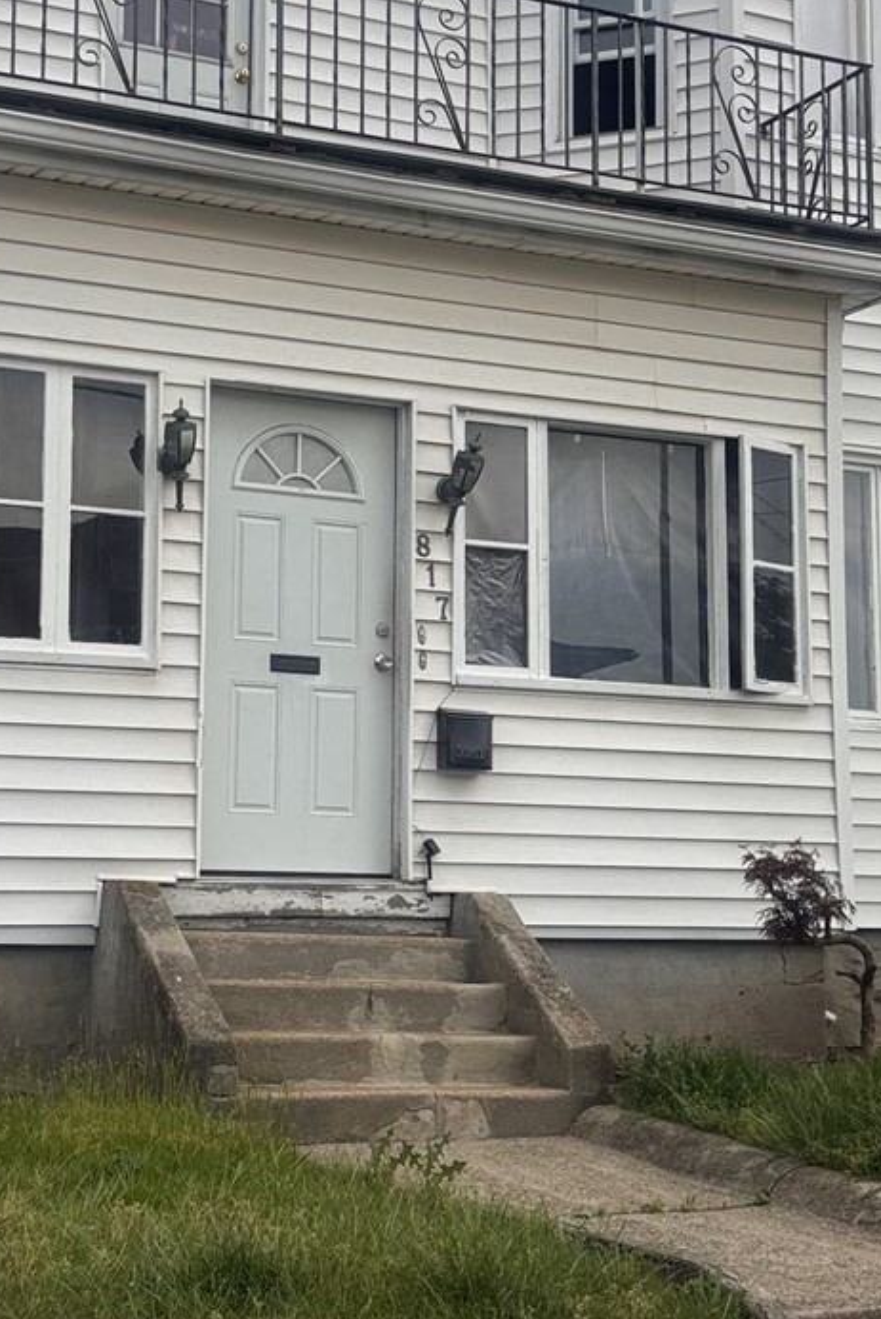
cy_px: 589
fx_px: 2200
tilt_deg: +8.3
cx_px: 433
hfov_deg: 22.6
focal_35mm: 60
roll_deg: -2.8
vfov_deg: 33.4
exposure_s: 1/2778
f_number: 1.6
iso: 50
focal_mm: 5.96
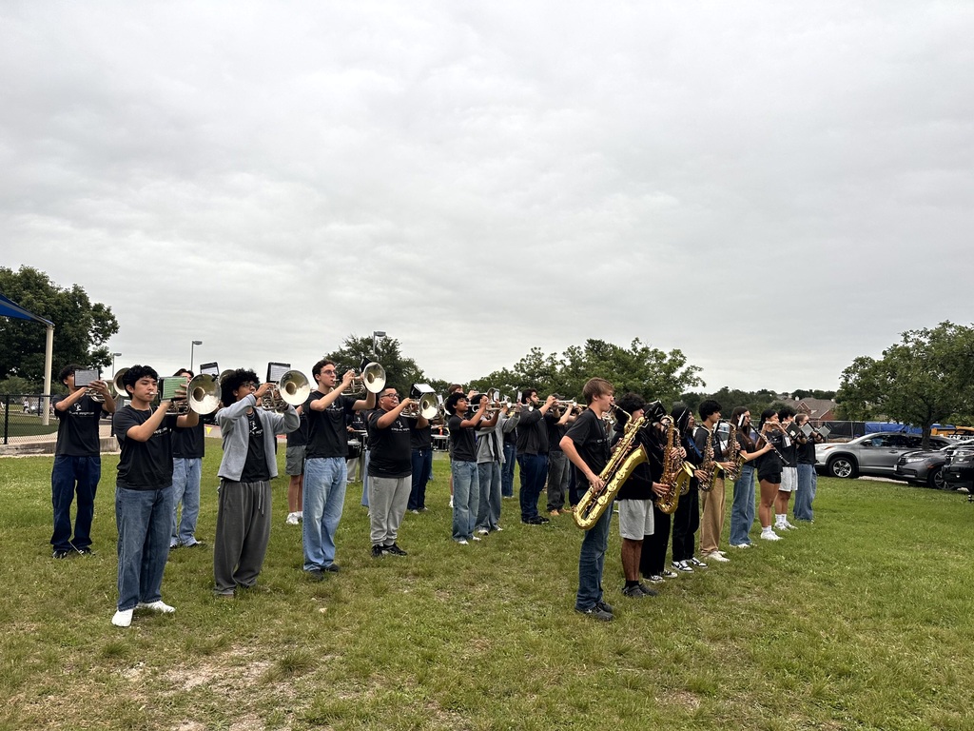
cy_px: 366
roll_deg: -1.6
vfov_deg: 56.8
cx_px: 487
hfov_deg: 71.6
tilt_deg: +3.5
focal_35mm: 24
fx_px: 675
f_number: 1.78
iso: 64
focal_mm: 6.86
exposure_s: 1/193
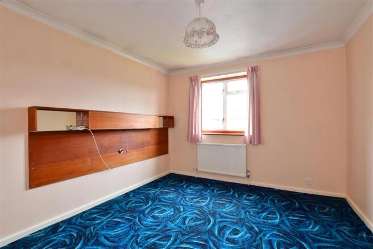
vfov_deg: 77.3
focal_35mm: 15
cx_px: 186
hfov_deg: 100.4
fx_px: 155
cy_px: 124
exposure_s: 1/2.5
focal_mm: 10
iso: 400
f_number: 11
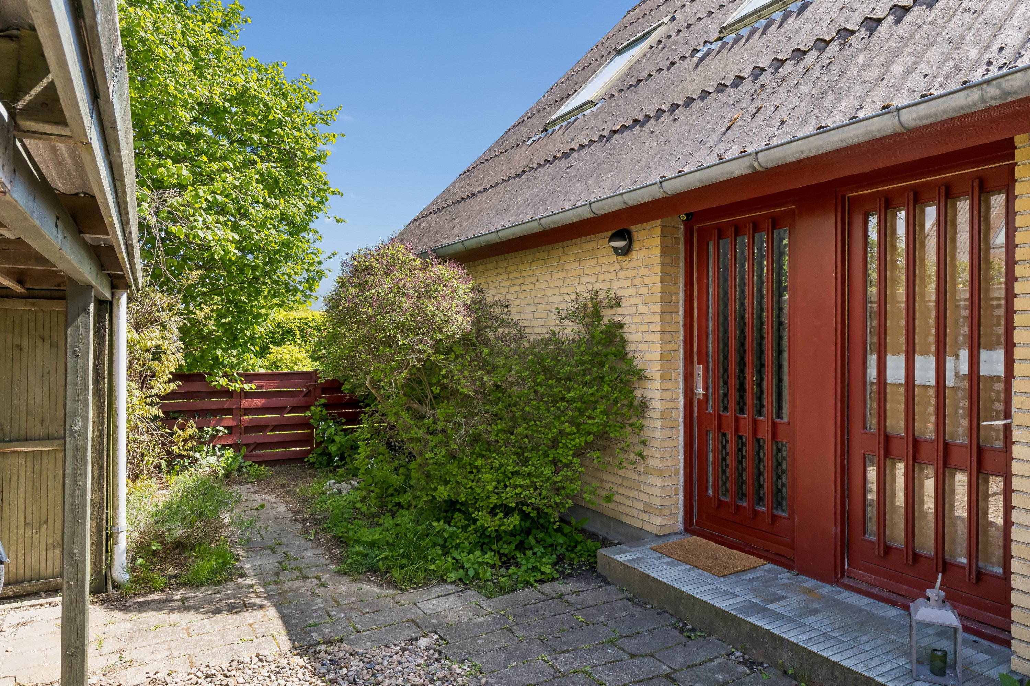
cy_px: 343
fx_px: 687
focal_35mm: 24
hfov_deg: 73.7
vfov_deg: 53.1
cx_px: 515
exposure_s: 1/320
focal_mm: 16
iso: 250
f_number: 8
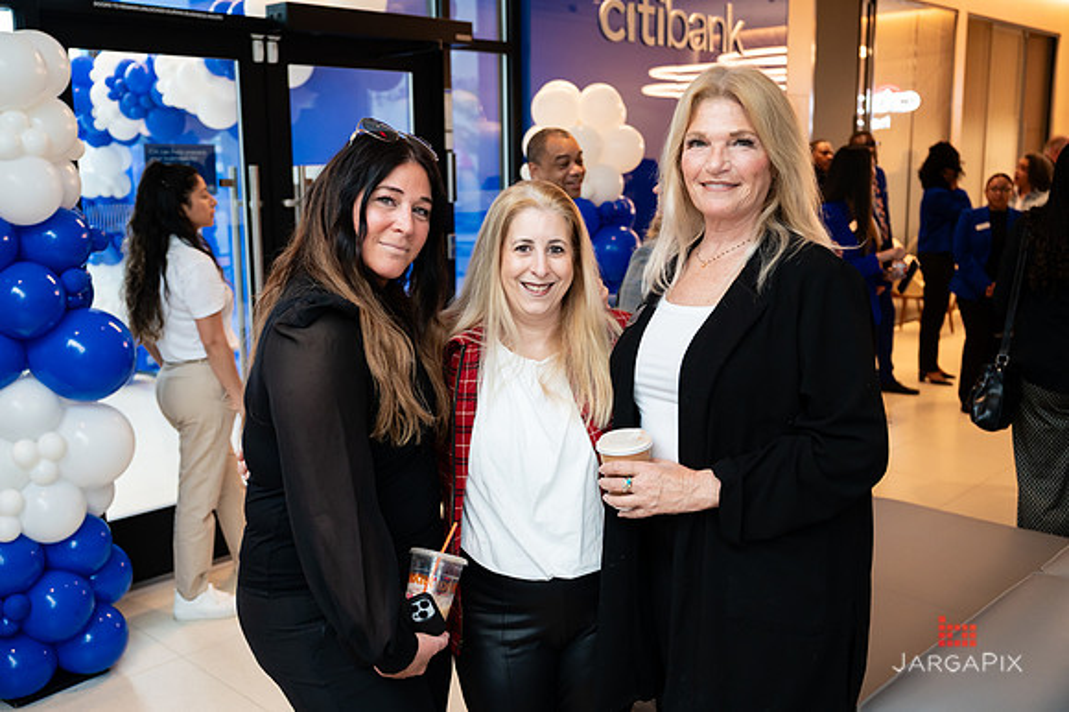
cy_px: 341
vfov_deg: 37.2
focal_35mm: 36
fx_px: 1057
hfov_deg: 53.6
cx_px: 511
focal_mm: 33.5
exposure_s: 1/400
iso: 1250
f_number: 3.2
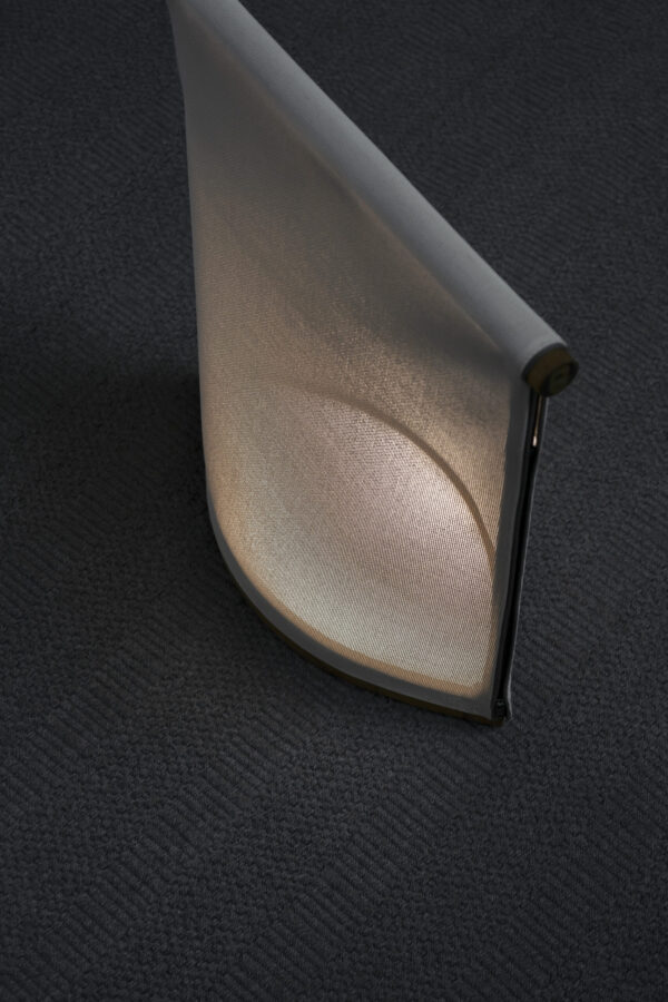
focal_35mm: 60
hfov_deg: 22.6
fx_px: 1670
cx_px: 334
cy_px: 501
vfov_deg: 33.4
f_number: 6.3
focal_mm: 60
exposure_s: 1/60
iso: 400
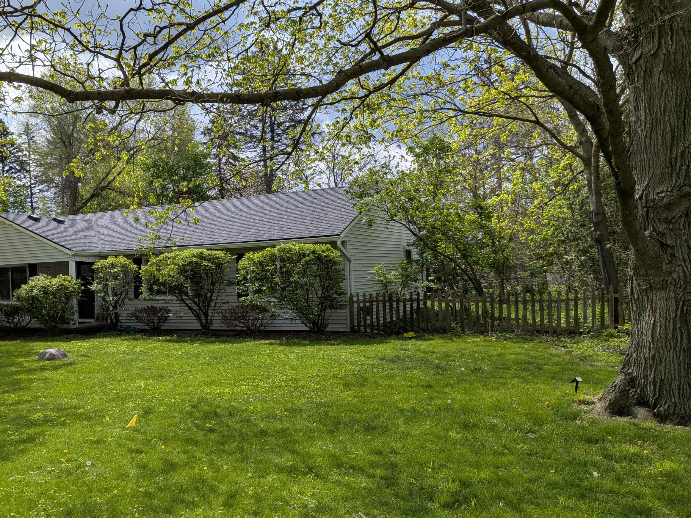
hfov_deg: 57.5
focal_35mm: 31
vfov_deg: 45.4
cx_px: 251
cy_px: 273
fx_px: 619
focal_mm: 4.53
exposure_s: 1/1898
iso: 25
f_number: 1.7
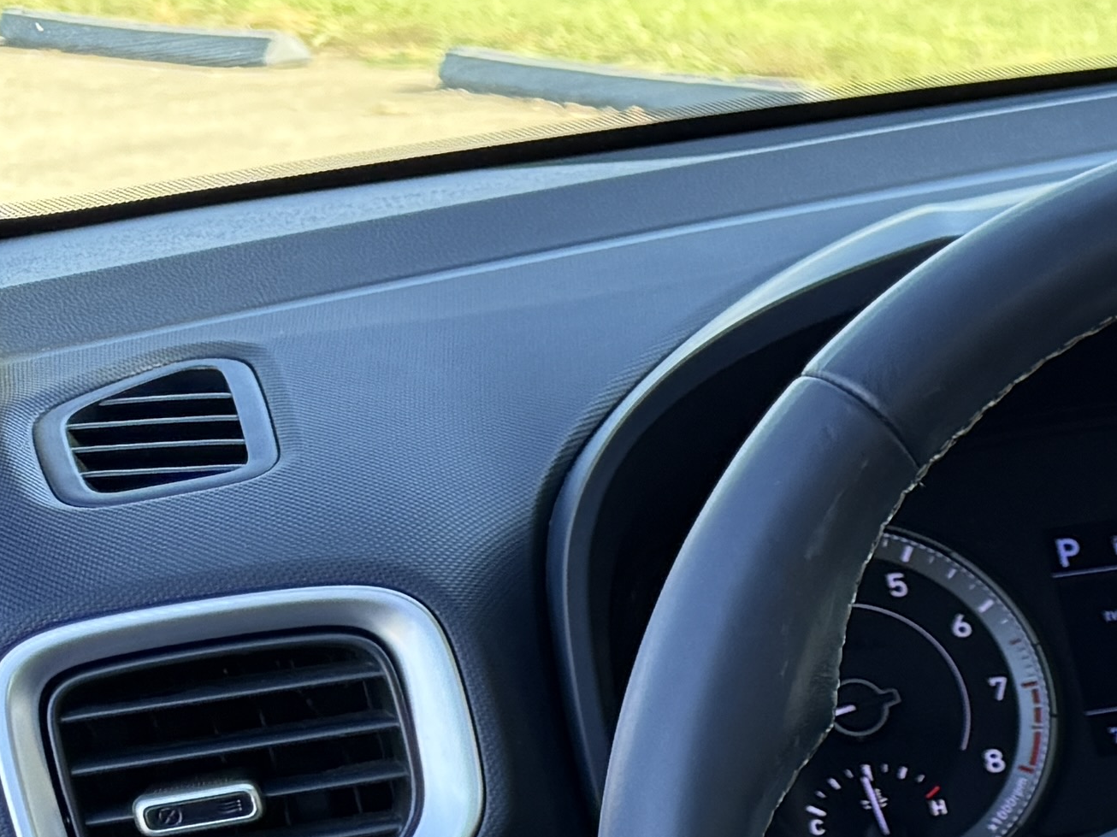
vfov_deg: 13.5
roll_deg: -0.5
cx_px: 2308
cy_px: 1149
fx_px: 3388
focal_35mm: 105
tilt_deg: -23.3
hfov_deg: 14.9
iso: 125
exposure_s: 1/220
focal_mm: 6.76
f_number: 1.78
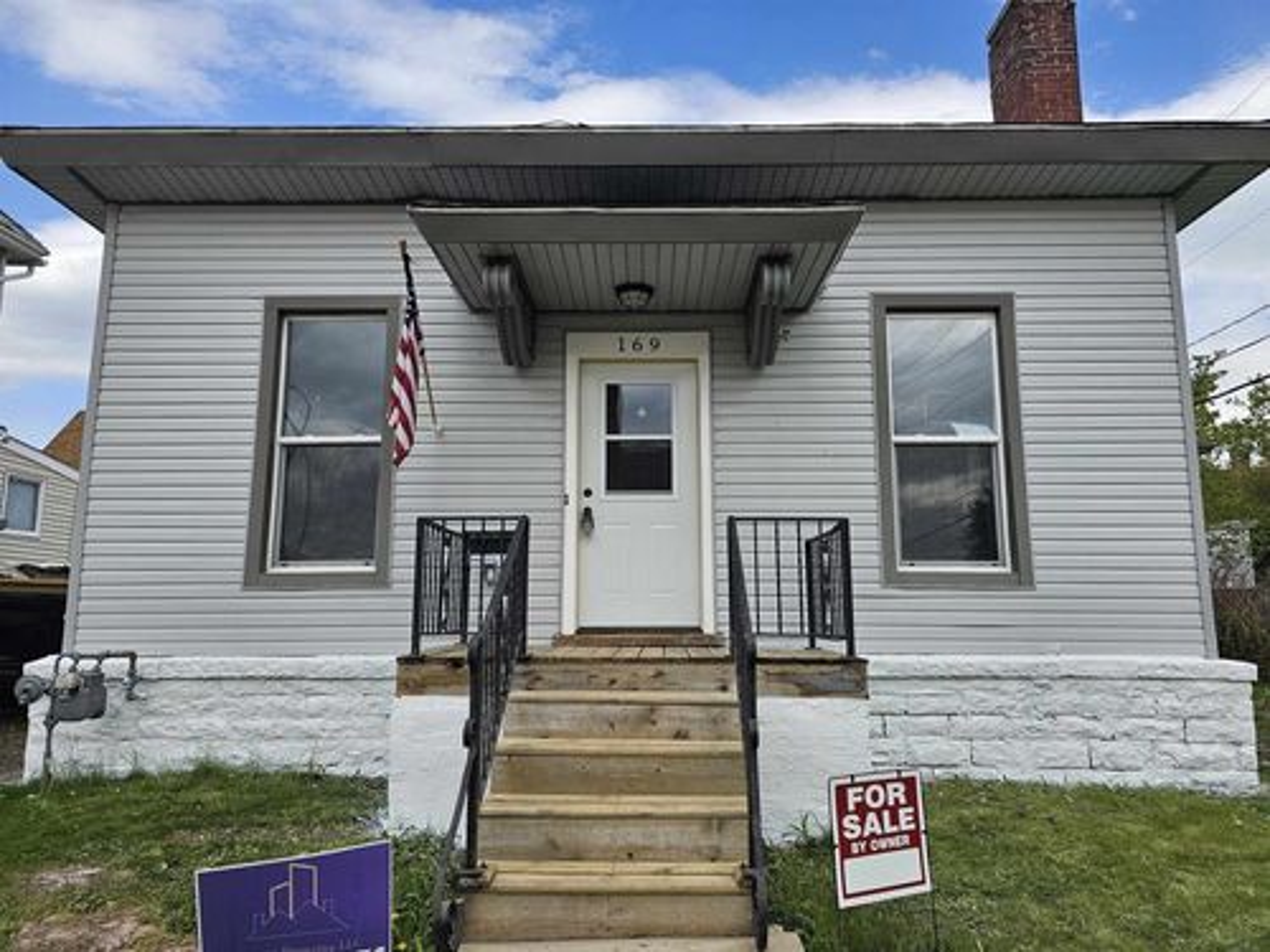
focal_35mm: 23
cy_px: 476
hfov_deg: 73.9
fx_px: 844
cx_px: 635
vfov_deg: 58.9
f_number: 1.7
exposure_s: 1/1076
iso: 20
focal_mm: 6.3
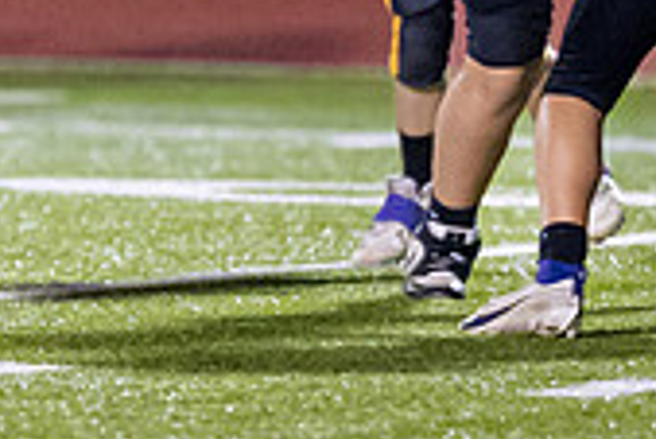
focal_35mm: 1279
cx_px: 17
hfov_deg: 1.6
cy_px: -66
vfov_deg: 1.1
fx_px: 23326
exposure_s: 1/1250
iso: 2000
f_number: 1.8
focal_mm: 135
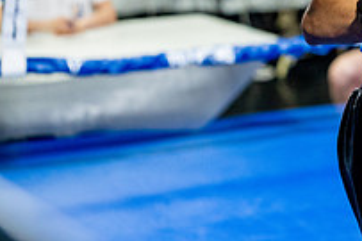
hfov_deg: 10.9
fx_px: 1839
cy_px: 29
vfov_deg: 7.5
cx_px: 503
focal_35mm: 183
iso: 4000
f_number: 2
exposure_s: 1/800
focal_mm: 64
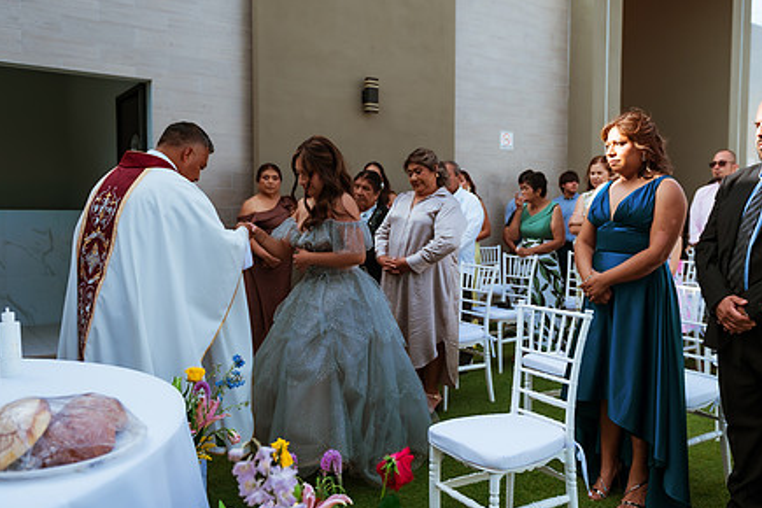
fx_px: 677
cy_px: 262
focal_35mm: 32
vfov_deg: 41.1
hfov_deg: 58.4
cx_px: 445
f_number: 2.8
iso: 100
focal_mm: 24
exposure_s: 1/800
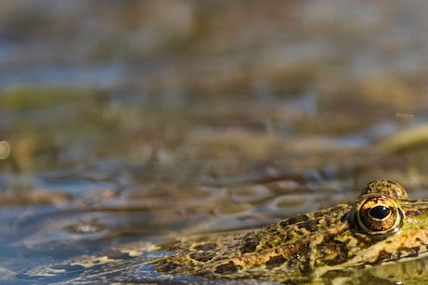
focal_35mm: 684
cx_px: 383
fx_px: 8129
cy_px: 175
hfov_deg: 3.0
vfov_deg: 2.0
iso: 400
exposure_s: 1/2500
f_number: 4
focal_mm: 210
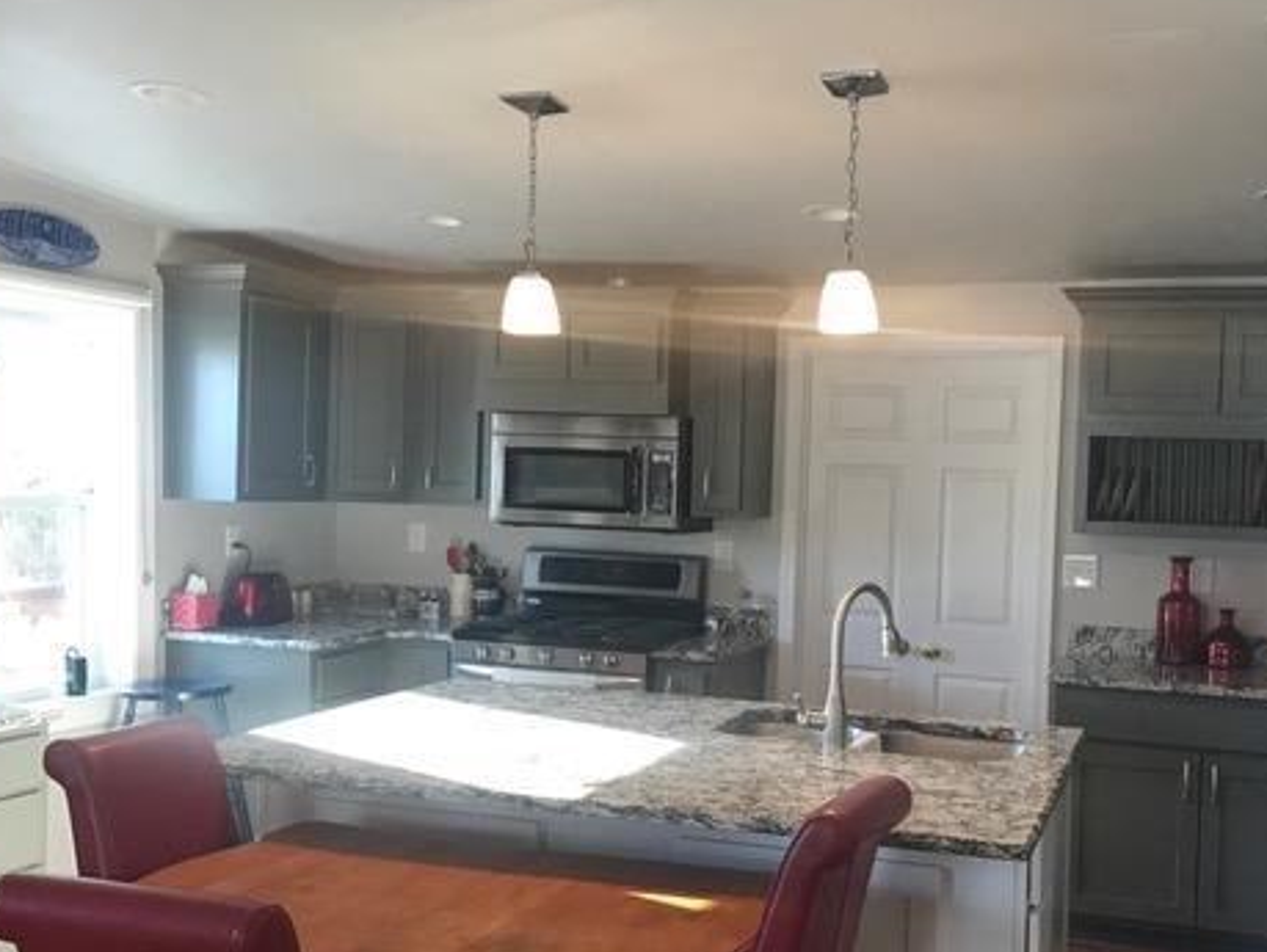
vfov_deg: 36.8
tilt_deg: -1.2
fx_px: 1429
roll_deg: -1.0
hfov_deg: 47.6
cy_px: 533
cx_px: 756
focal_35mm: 39
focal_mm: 3.99
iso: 40
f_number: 1.8
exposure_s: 1/30
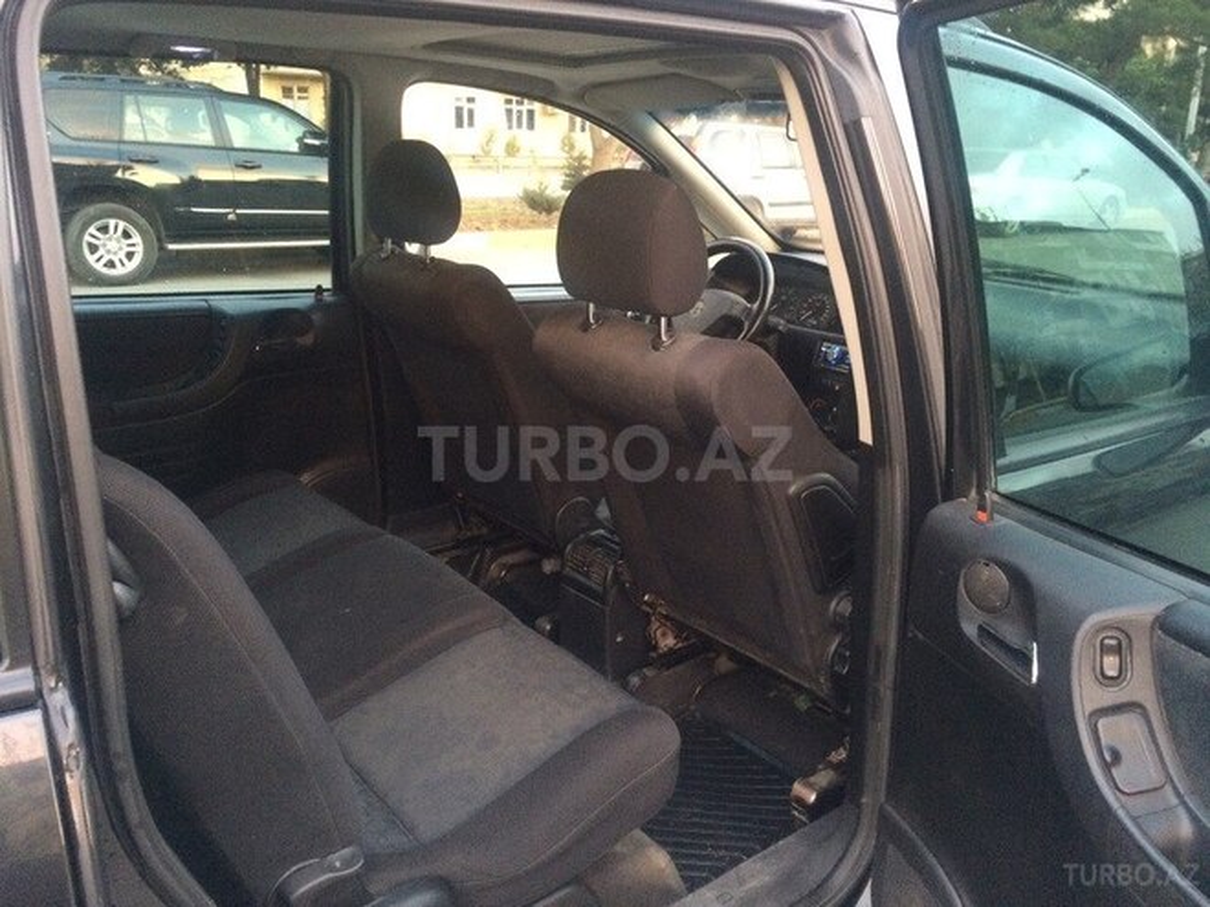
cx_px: 605
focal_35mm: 29
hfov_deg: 61.7
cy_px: 454
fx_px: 1014
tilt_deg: -17.3
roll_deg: -0.3
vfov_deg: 48.2
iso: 320
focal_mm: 4.15
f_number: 2.2
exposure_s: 1/33
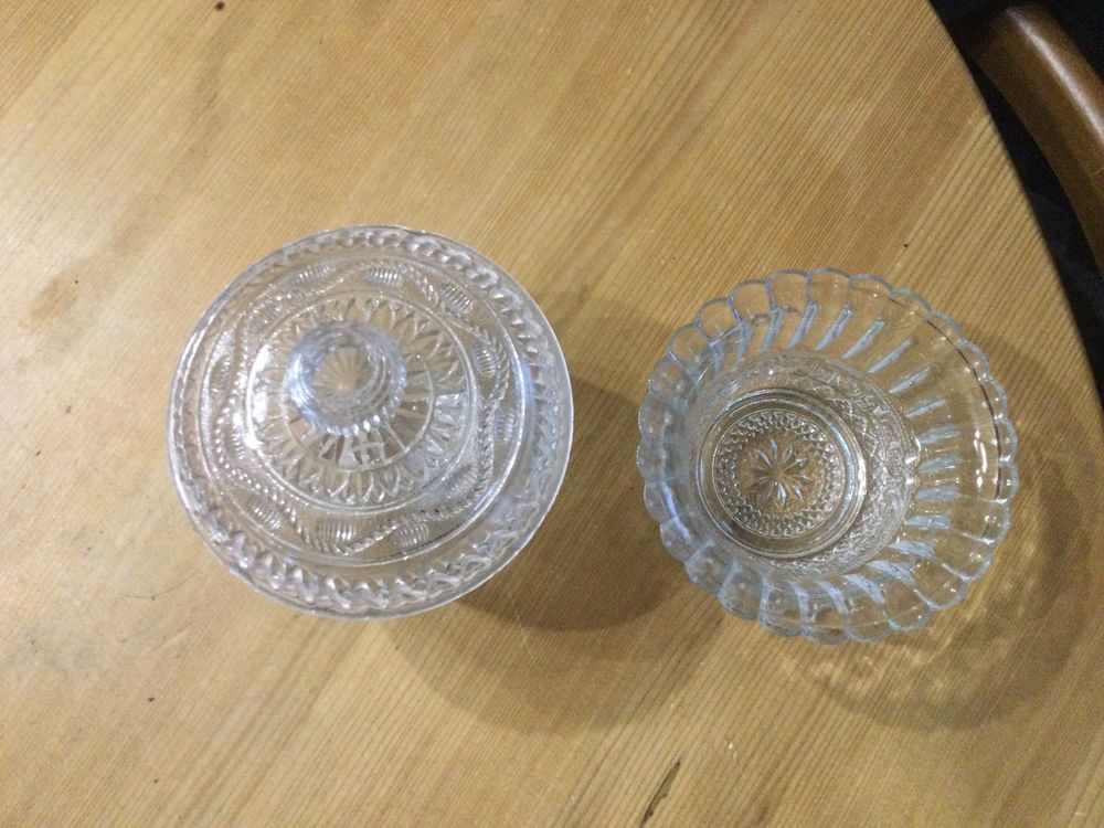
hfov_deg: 58.4
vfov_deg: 45.4
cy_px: 414
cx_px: 552
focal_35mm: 31
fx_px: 989
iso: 250
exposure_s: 1/25
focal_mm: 3.3
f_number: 2.4
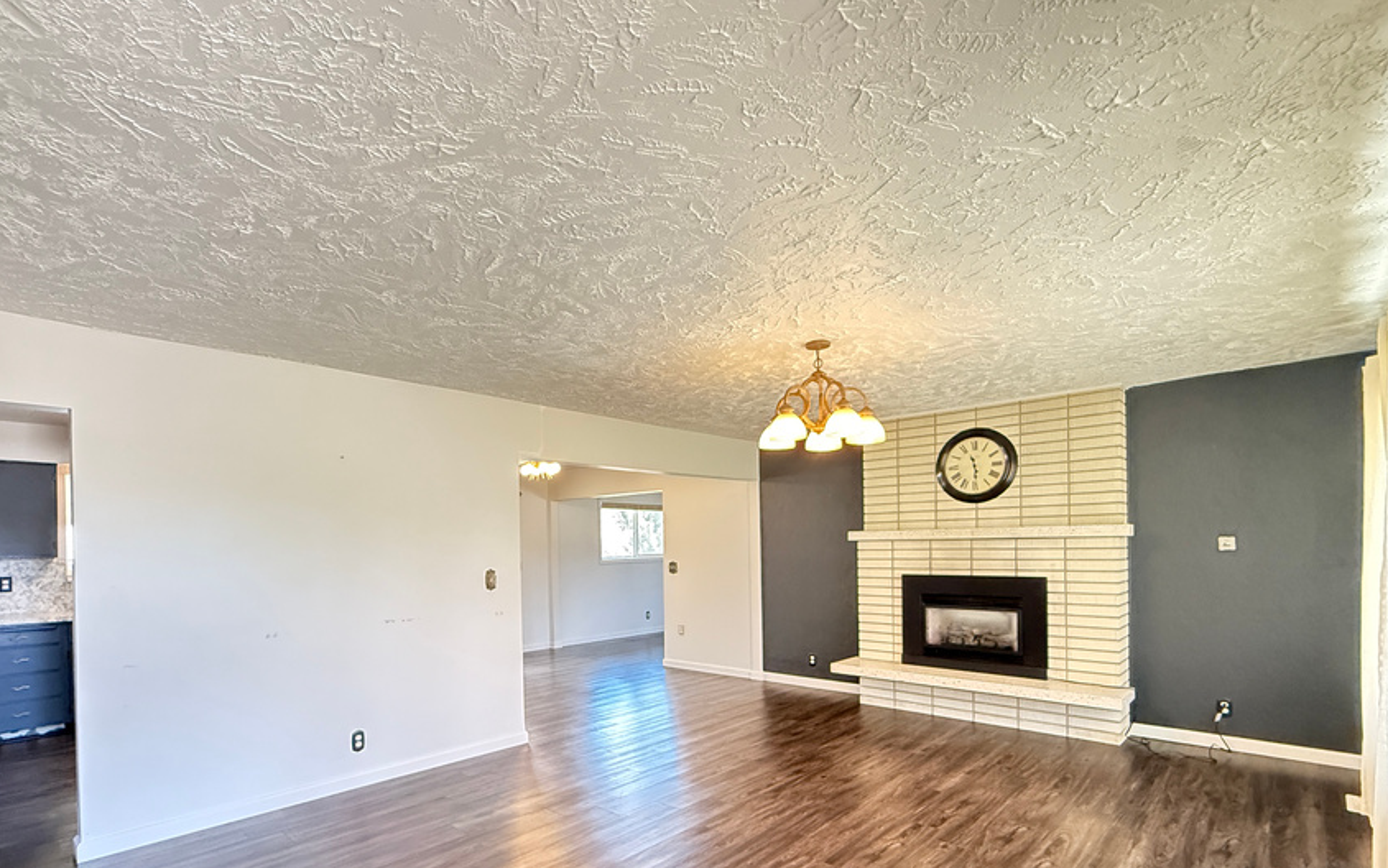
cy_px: 551
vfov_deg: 64.0
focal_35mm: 18
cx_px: 615
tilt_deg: -0.4
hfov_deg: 90.7
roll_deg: +0.8
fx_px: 681
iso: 800
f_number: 2.2
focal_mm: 2.22
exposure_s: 1/60
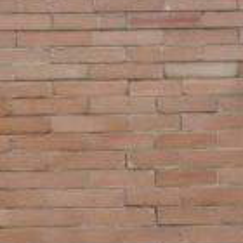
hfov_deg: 7.8
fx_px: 1771
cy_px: 406
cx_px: 165
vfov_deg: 7.7
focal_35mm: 223
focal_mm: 32
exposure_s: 1/50
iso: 1000
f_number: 20
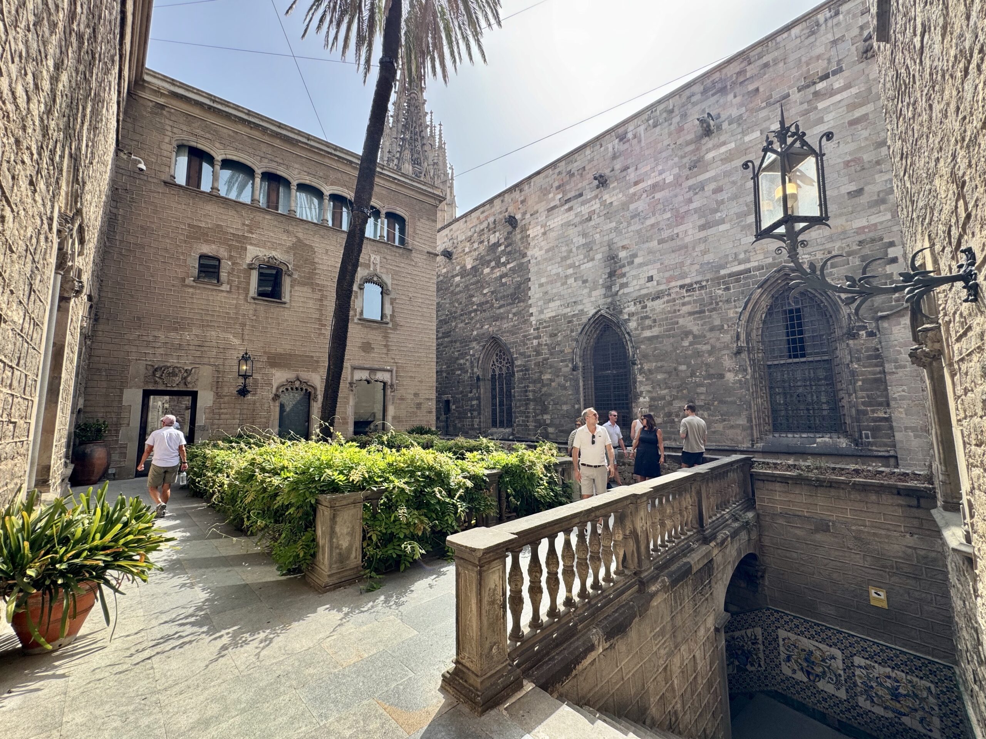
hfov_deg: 102.1
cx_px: 493
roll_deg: +0.9
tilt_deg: +8.7
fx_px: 399
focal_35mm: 14
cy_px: 370
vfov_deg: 85.7
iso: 40
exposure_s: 1/488
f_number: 2.2
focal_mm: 2.22
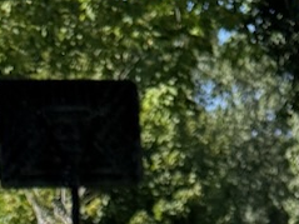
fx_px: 1778
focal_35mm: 206
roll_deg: +1.2
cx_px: 111
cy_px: 1006
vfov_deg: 5.8
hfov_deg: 9.6
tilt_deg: -16.9
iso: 100
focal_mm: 6.76
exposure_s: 1/3145
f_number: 1.78
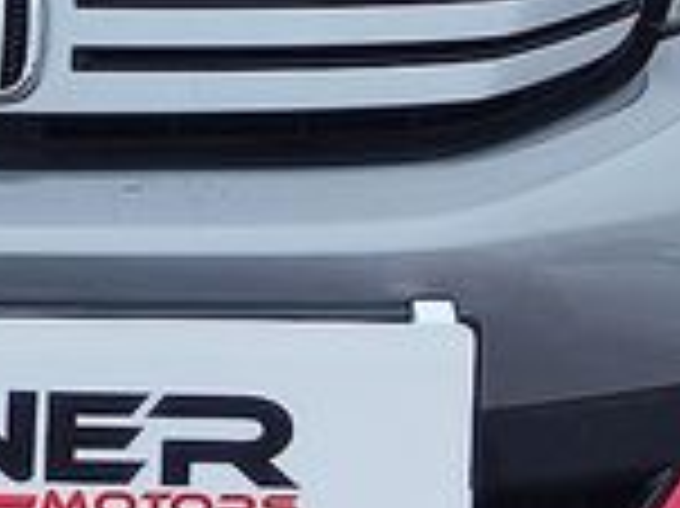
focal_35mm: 183
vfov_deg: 7.7
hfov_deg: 10.7
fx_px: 3592
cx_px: -104
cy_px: -611
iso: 50
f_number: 1.69
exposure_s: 1/679
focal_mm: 7.01
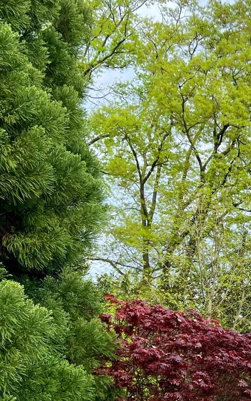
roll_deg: +0.6
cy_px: 349
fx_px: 777
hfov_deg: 15.8
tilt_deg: +10.8
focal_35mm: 71
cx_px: 442
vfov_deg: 28.1
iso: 50
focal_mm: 5.7
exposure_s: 1/1972
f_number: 1.5
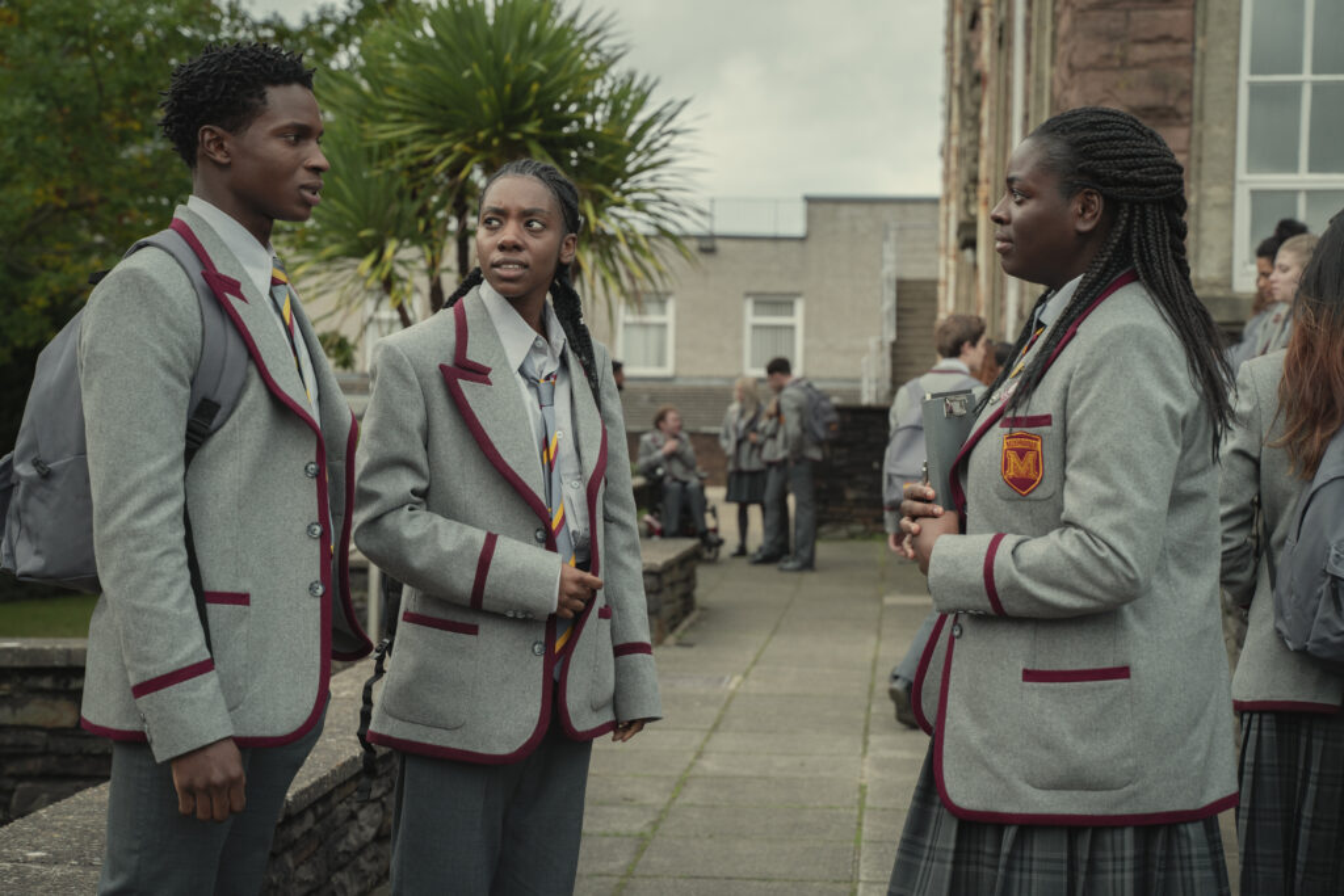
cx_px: 672
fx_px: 2352
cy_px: 448
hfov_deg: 31.9
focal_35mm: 63
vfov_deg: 21.6
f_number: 5
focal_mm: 63
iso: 320
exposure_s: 1/320
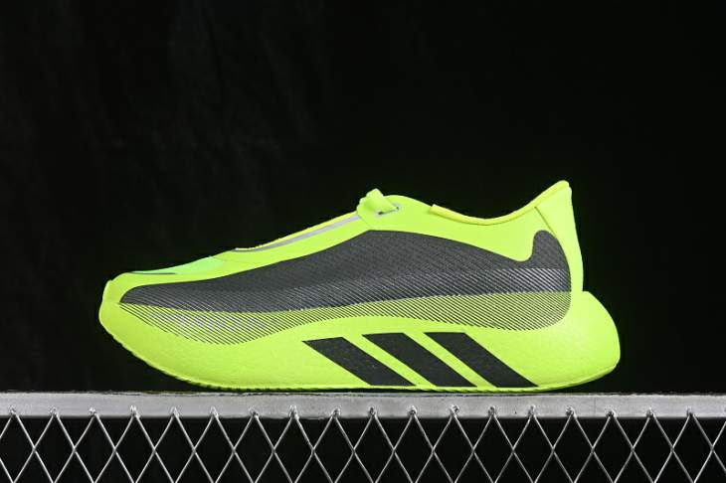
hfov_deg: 27.0
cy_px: 242
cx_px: 363
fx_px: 1512
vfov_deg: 18.2
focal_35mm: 75
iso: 160
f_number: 8
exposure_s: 1/80
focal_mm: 50
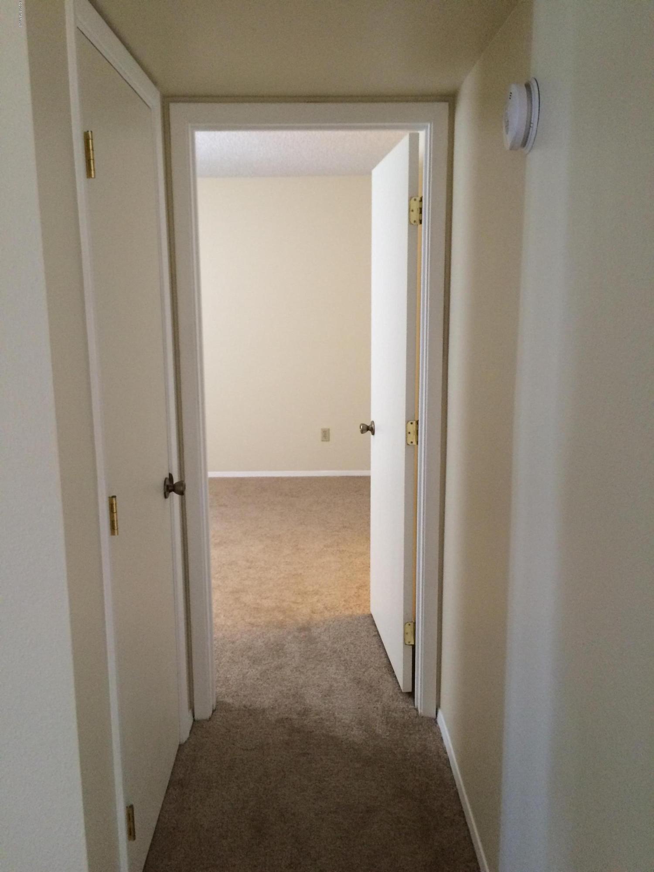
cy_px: 436
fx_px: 731
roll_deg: +0.8
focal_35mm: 29
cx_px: 327
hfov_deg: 48.2
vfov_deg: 61.7
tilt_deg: -11.2
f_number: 2.2
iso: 160
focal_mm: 4.15
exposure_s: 1/30
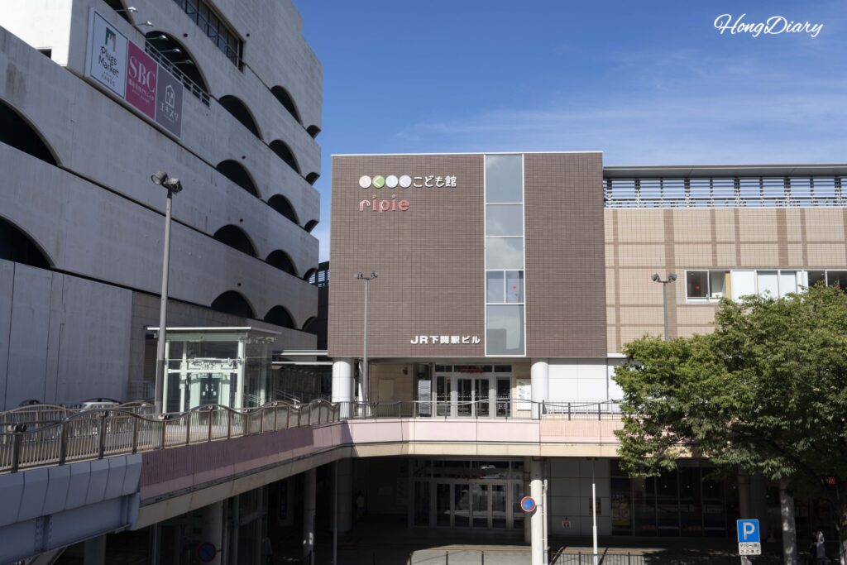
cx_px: 424
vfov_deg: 38.9
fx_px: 800
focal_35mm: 34
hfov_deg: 55.8
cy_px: 282
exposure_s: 1/200
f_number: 11
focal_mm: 34
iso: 100
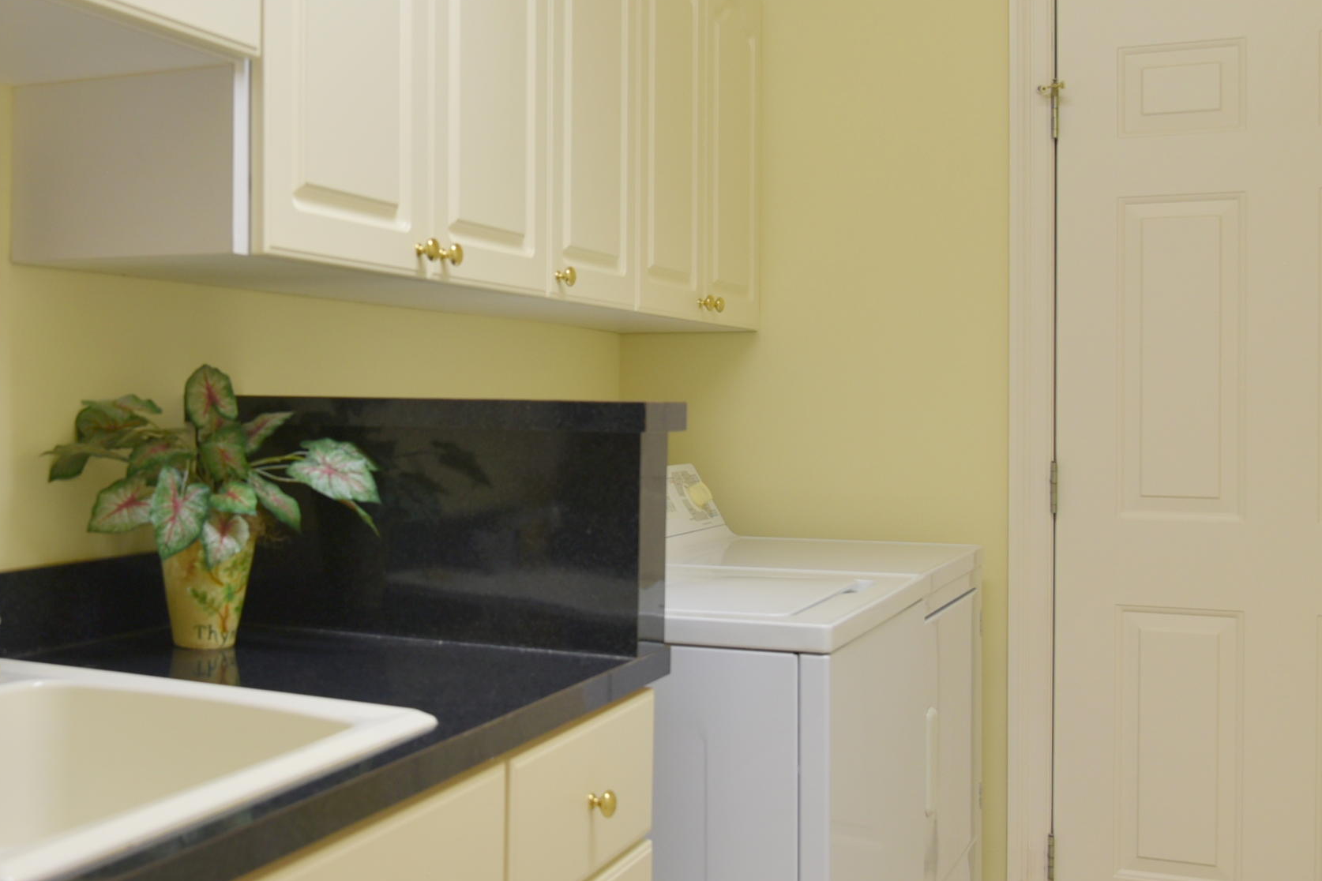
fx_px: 1579
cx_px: 351
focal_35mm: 43
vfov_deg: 31.2
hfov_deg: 44.1
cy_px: 392
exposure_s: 1/80
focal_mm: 24
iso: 400
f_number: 4.5
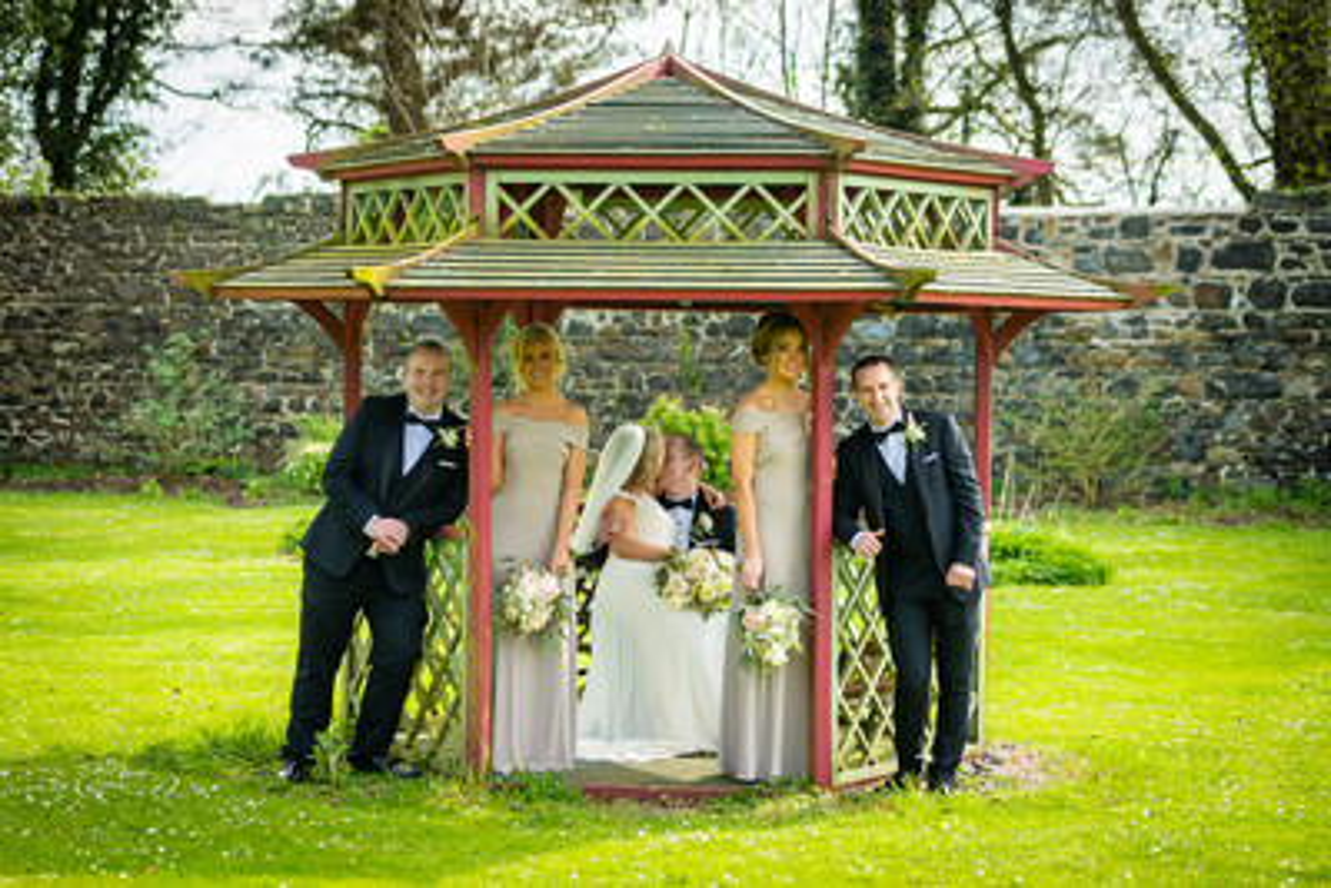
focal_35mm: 86
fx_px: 3167
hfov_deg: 23.7
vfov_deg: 16.0
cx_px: 568
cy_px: 496
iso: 250
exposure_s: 1/1000
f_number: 2.8
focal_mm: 70
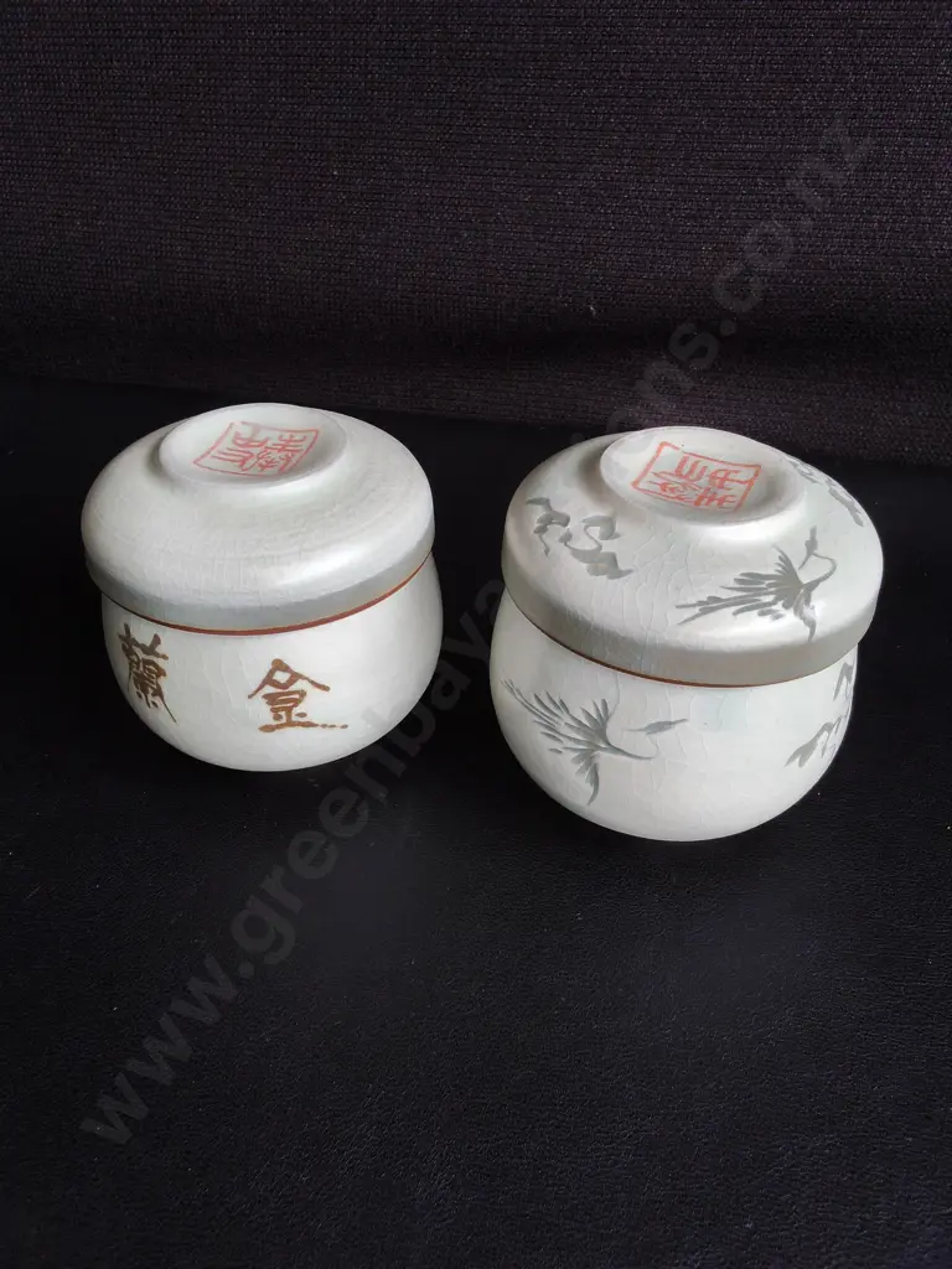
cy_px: 634
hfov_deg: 51.4
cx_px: 476
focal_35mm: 27
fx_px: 990
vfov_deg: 65.3
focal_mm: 2.87
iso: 50
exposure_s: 1/100
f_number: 2
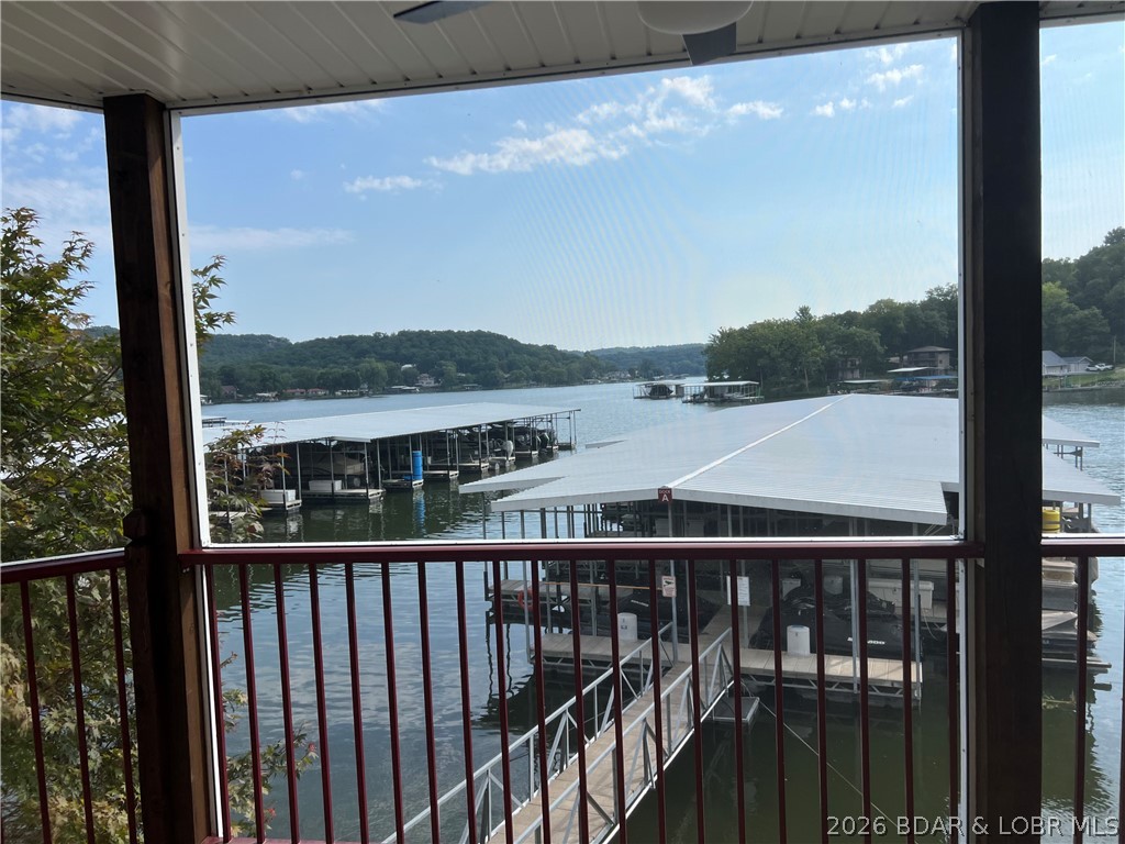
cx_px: 562
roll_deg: +2.5
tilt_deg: -1.9
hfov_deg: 67.3
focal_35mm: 26
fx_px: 845
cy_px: 422
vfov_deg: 53.1
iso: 50
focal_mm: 5.7
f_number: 1.5
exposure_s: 1/4444
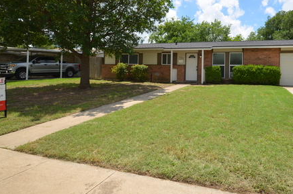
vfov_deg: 55.9
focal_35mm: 22
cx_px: 202
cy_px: 66
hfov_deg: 75.5
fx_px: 179
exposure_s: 1/200
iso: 100
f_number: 10
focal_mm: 10
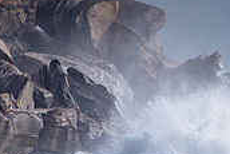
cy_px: 175
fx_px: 10787
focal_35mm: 1687
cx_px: 330
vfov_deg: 0.8
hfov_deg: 1.2
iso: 160
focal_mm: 500
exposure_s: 1/2000
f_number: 5.6
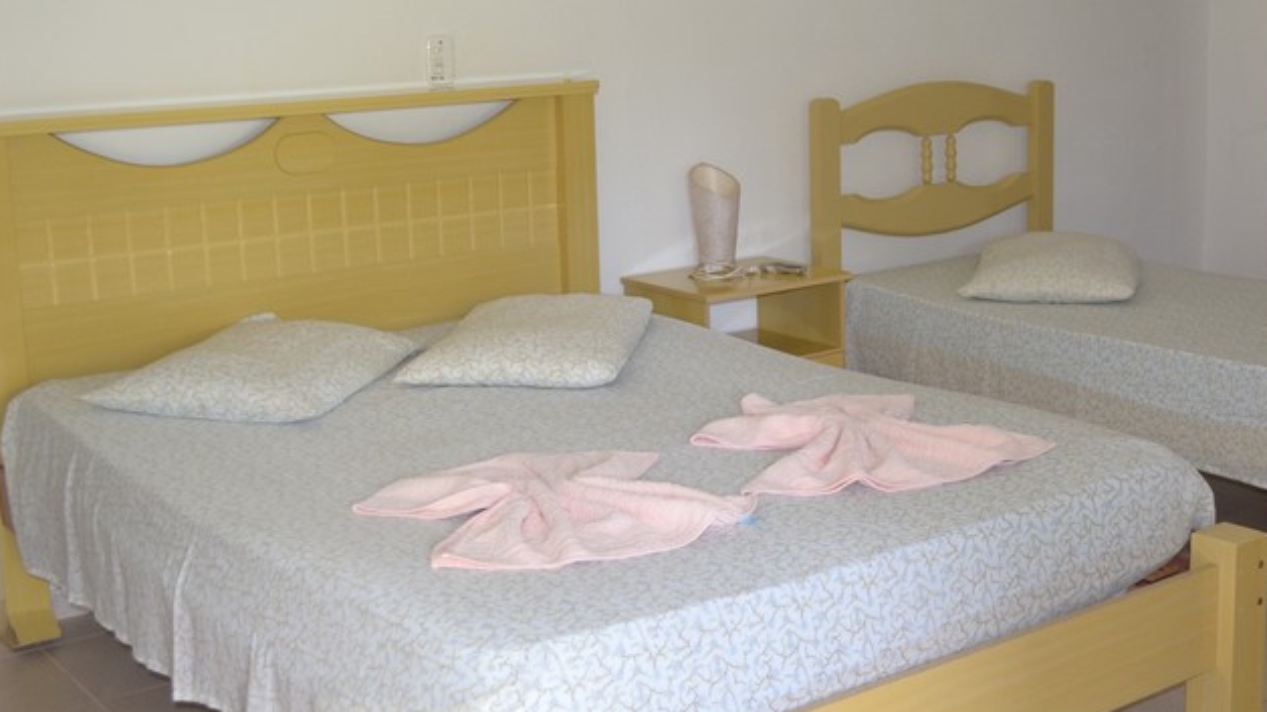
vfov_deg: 23.0
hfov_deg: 39.6
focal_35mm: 52
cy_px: 271
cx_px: 797
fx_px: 1747
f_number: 4.2
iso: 450
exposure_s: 1/15
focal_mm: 26
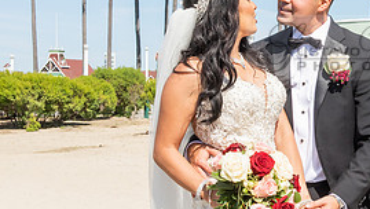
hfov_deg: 17.3
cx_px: 366
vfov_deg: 10.0
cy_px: 47
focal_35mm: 121
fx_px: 1188
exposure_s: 1/250
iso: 200
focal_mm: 48
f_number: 14
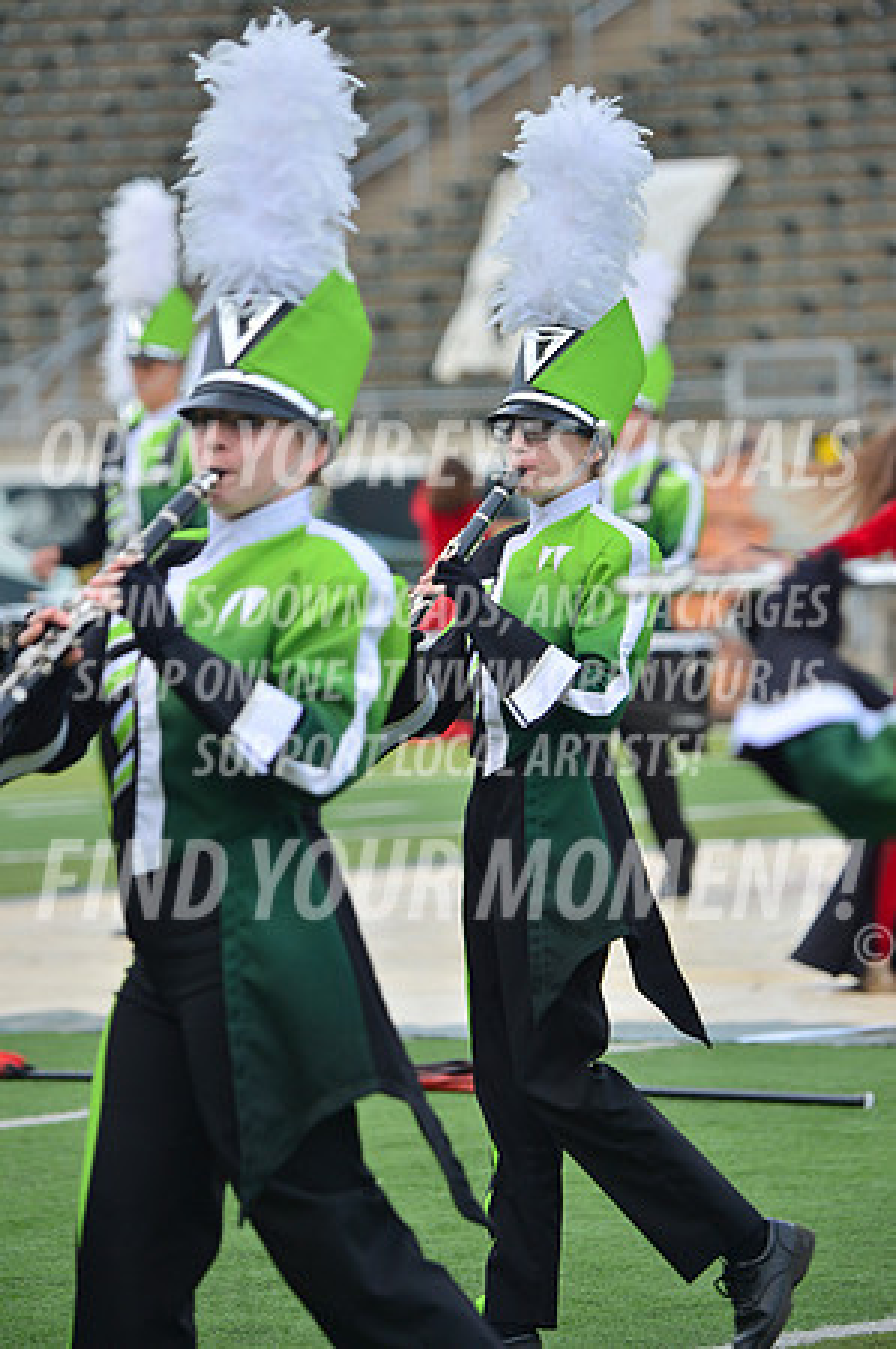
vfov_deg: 8.2
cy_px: 674
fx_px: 9354
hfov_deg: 5.5
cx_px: 448
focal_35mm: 250
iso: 200
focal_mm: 250
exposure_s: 1/640
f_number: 5.6
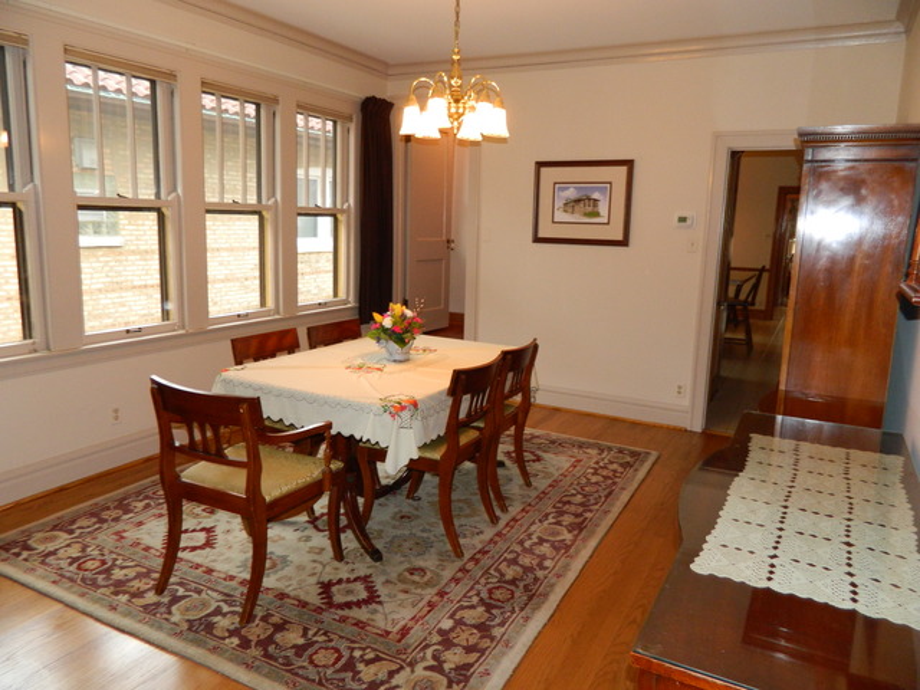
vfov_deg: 54.9
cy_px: 345
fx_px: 664
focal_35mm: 25
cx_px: 460
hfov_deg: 69.4
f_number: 3.1
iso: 200
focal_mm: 4.5
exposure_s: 1/30
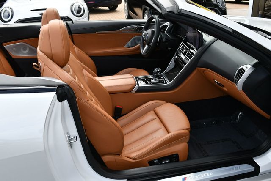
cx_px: 136
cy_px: 90
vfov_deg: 36.9
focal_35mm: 36
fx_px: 271
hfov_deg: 53.1
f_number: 5.6
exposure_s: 1/250
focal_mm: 18
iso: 200
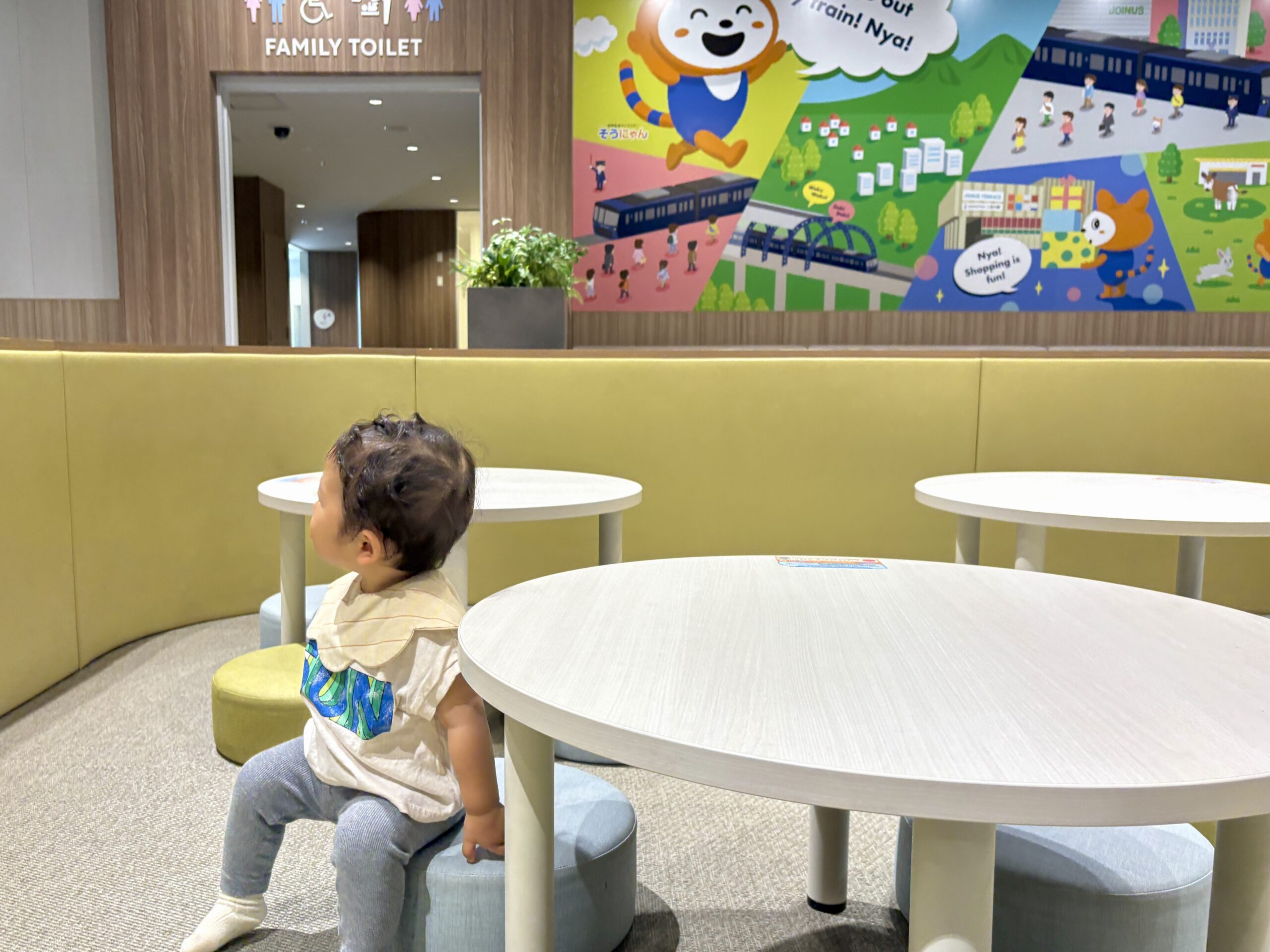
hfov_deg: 67.3
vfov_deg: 53.1
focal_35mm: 26
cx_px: 635
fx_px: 954
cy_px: 476
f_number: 1.6
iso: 80
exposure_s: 1/100
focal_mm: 5.96
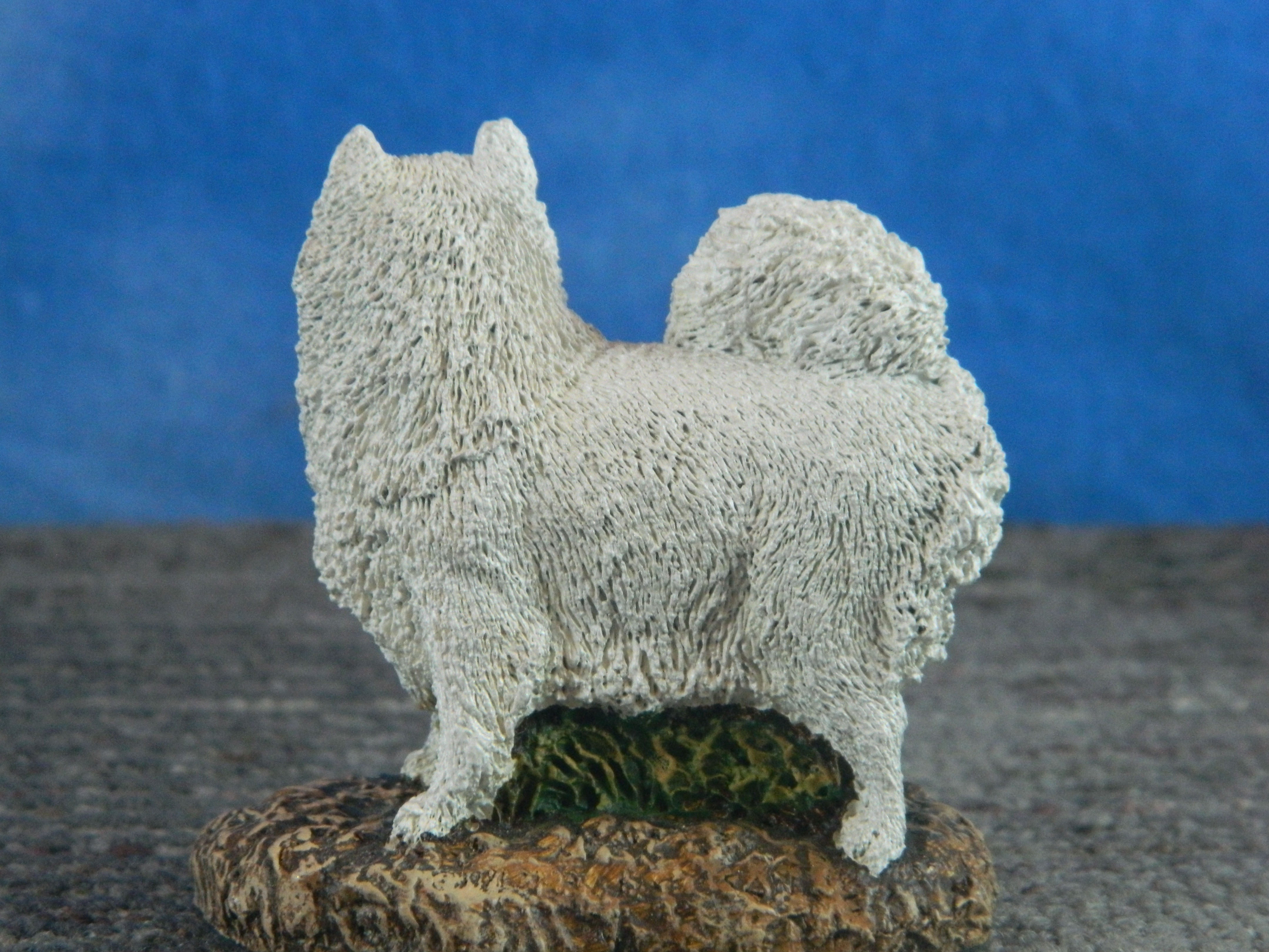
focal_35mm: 129
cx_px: 634
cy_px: 476
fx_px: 4729
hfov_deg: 15.3
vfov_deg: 11.5
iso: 400
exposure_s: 1/25
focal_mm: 23.2
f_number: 4.7
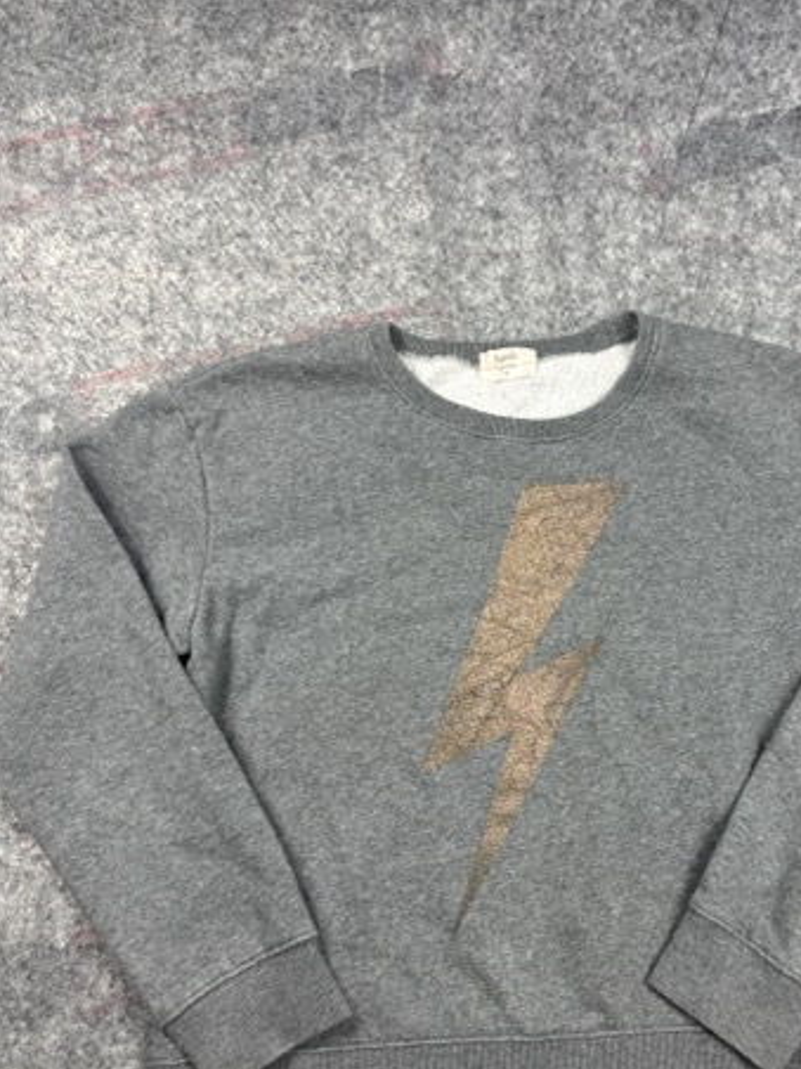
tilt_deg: -56.7
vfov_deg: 53.8
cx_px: 525
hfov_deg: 41.3
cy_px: 598
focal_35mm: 34
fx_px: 1049
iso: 80
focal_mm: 6.76
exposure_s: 1/100
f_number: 1.78
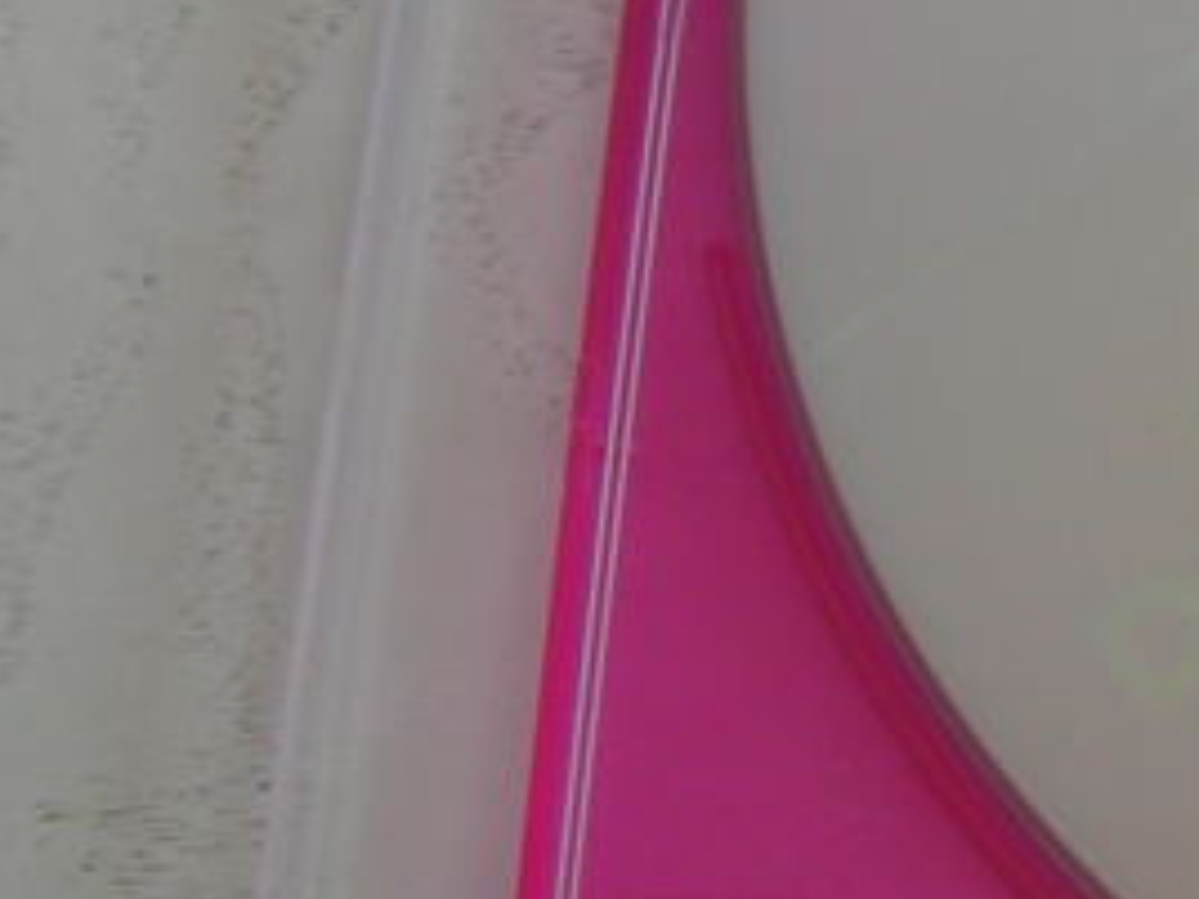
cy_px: 13
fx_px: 4918
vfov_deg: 10.4
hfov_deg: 12.9
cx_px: 1986
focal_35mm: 142
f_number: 3.5
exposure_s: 1/30
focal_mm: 6.3
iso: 54
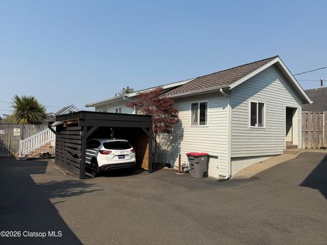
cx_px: 164
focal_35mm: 24
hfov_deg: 71.6
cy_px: 122
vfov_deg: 56.8
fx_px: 227
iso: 80
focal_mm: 6.76
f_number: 1.78
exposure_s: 1/5319
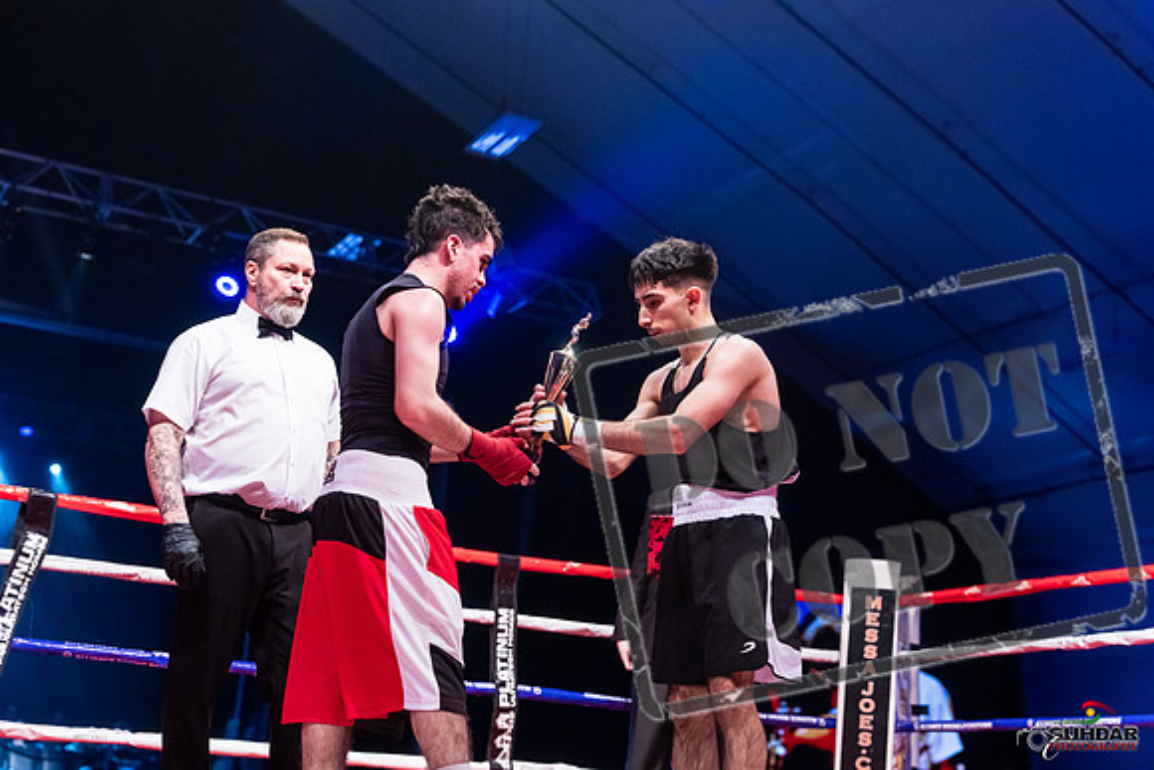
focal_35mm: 50
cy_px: 385
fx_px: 1603
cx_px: 577
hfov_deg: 39.6
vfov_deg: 27.0
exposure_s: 1/800
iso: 4000
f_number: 2.8
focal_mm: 50
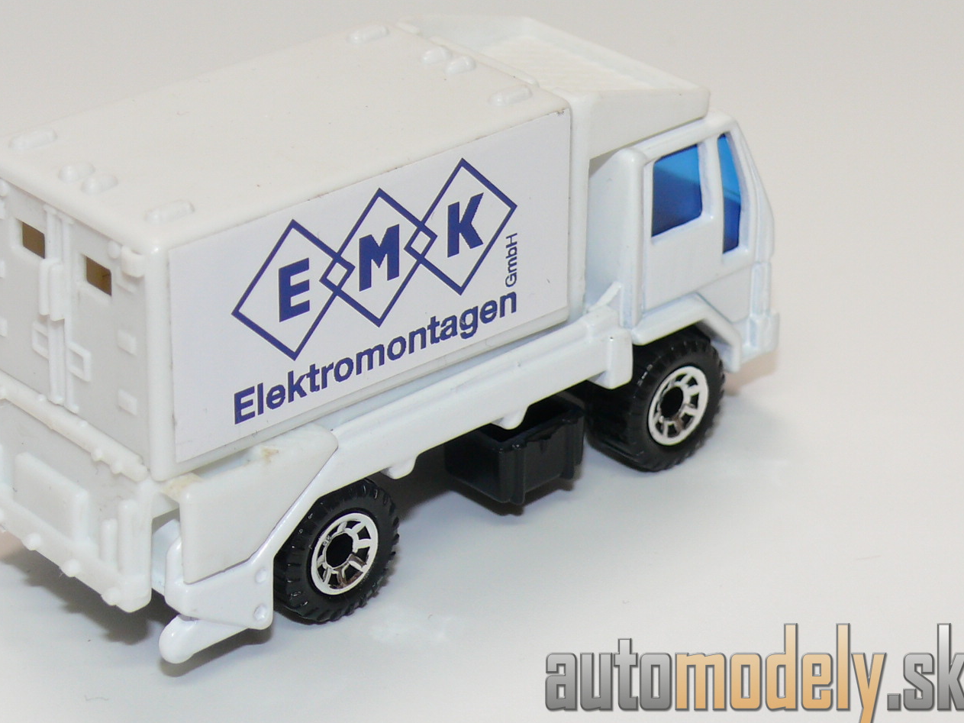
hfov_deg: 17.2
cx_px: 369
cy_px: 282
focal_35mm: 114
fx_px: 3174
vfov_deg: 13.0
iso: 100
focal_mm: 12.6
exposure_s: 1/30
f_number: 4
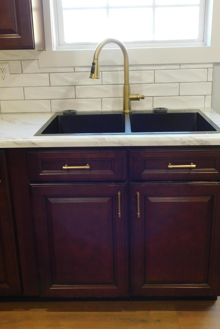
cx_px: 108
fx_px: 357
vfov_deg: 49.5
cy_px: 151
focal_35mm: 39
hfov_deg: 34.2
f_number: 3.2
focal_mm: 5.3
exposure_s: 1/30
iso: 220
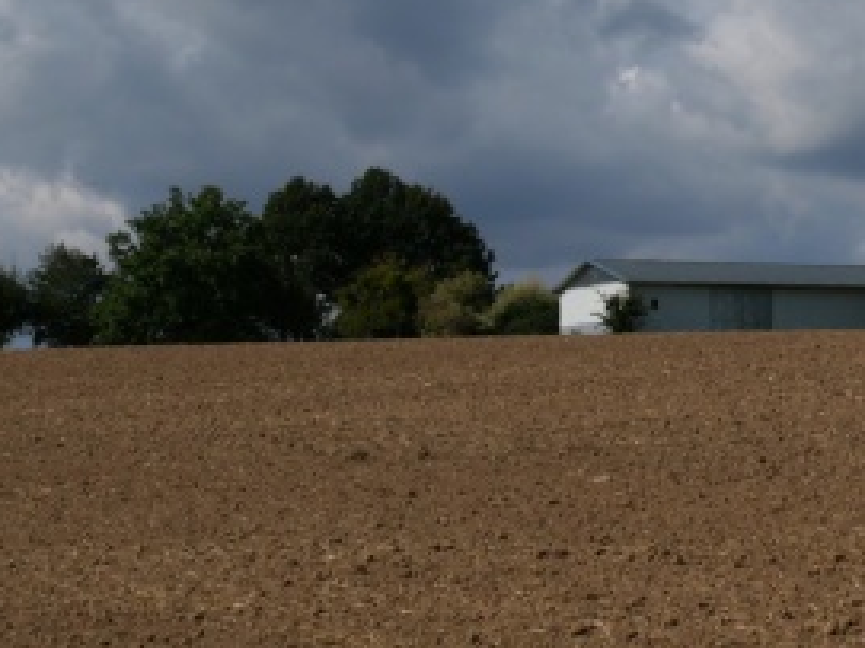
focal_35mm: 124
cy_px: 99
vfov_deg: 11.9
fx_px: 3097
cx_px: 744
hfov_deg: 15.7
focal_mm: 21
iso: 200
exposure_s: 1/640
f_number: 10
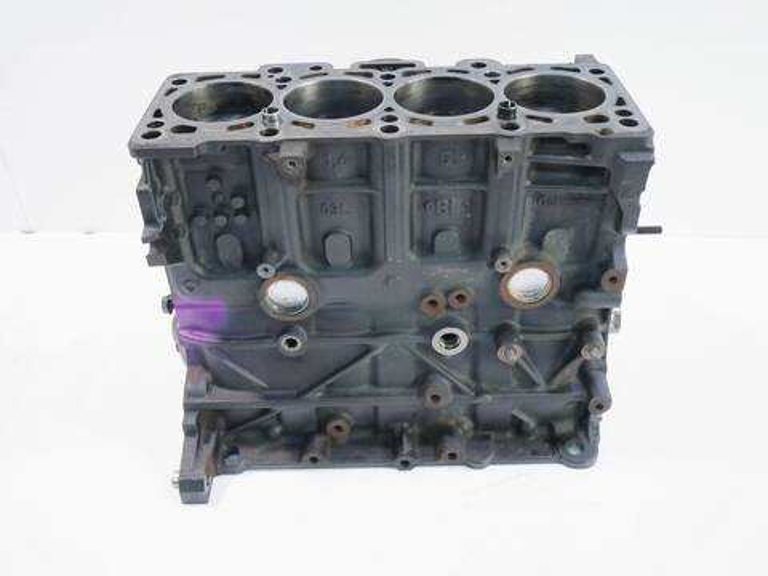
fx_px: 710
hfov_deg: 56.8
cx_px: 384
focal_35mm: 32
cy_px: 288
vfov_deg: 44.2
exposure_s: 1/60
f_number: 4
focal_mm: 16
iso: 500
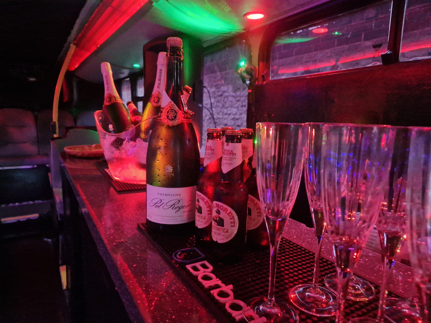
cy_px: 162
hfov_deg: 73.9
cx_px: 216
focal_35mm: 23
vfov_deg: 58.9
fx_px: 286
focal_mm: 5.4
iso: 1250
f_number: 1.8
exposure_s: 1/25
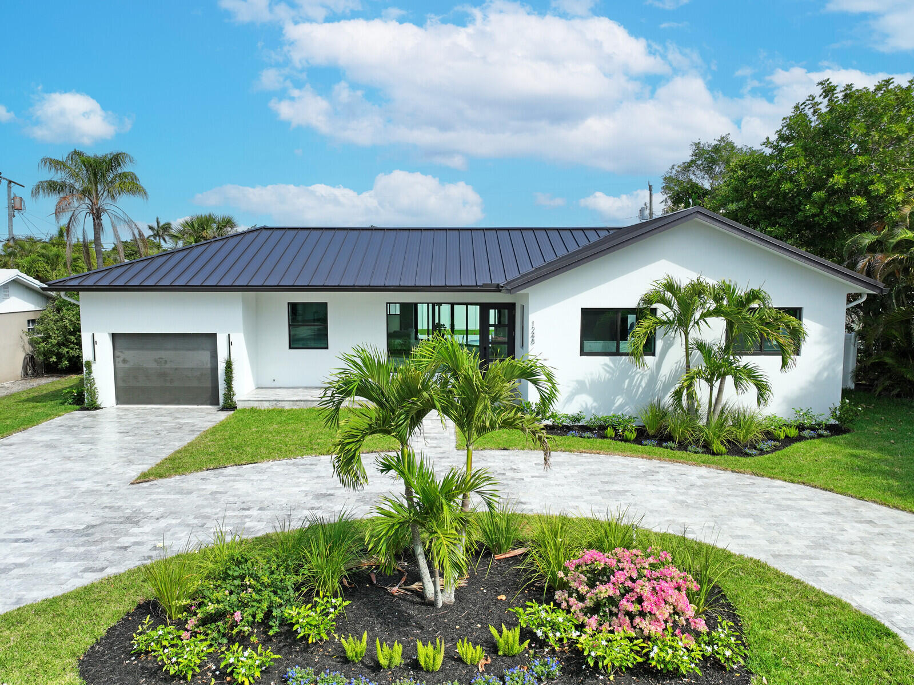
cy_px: 342
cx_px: 457
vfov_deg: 56.8
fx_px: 633
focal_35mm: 24
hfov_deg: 71.6
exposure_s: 1/240
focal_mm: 12.29
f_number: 2.8
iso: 100
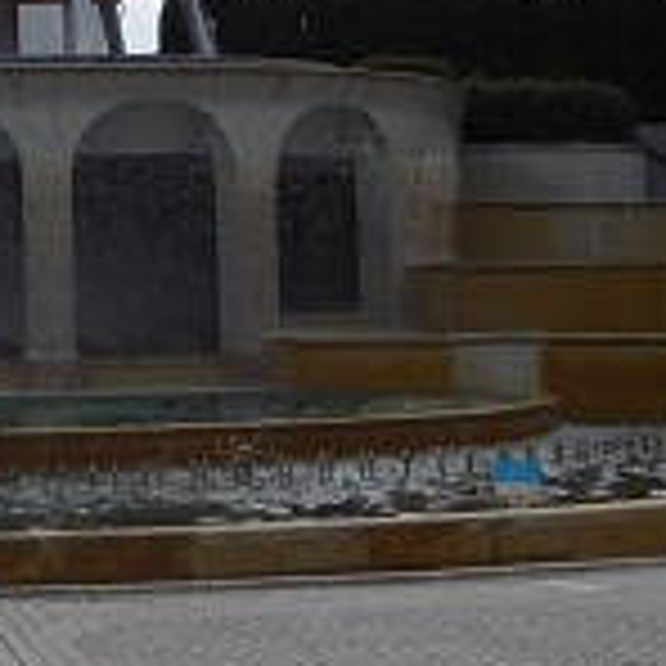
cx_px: -99
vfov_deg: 14.2
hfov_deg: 13.9
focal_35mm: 122
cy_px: 112
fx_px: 2656
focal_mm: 5.7
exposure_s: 1/1000
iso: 125
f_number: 3.6
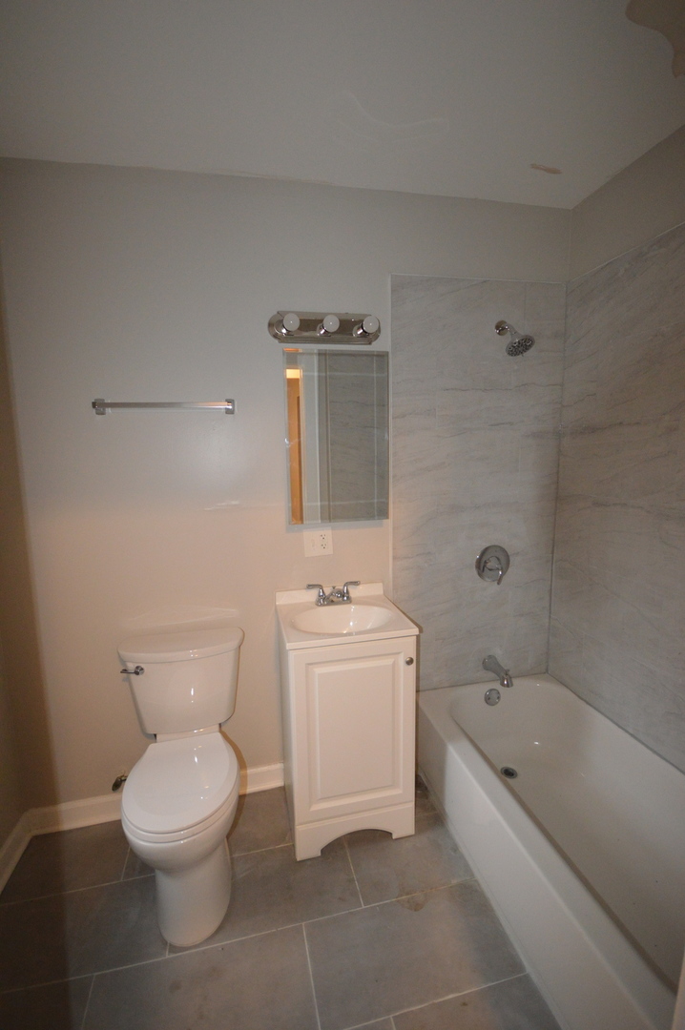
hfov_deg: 77.2
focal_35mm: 15
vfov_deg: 100.4
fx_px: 429
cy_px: 515
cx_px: 342
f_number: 4
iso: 1800
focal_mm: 10
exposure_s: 1/60
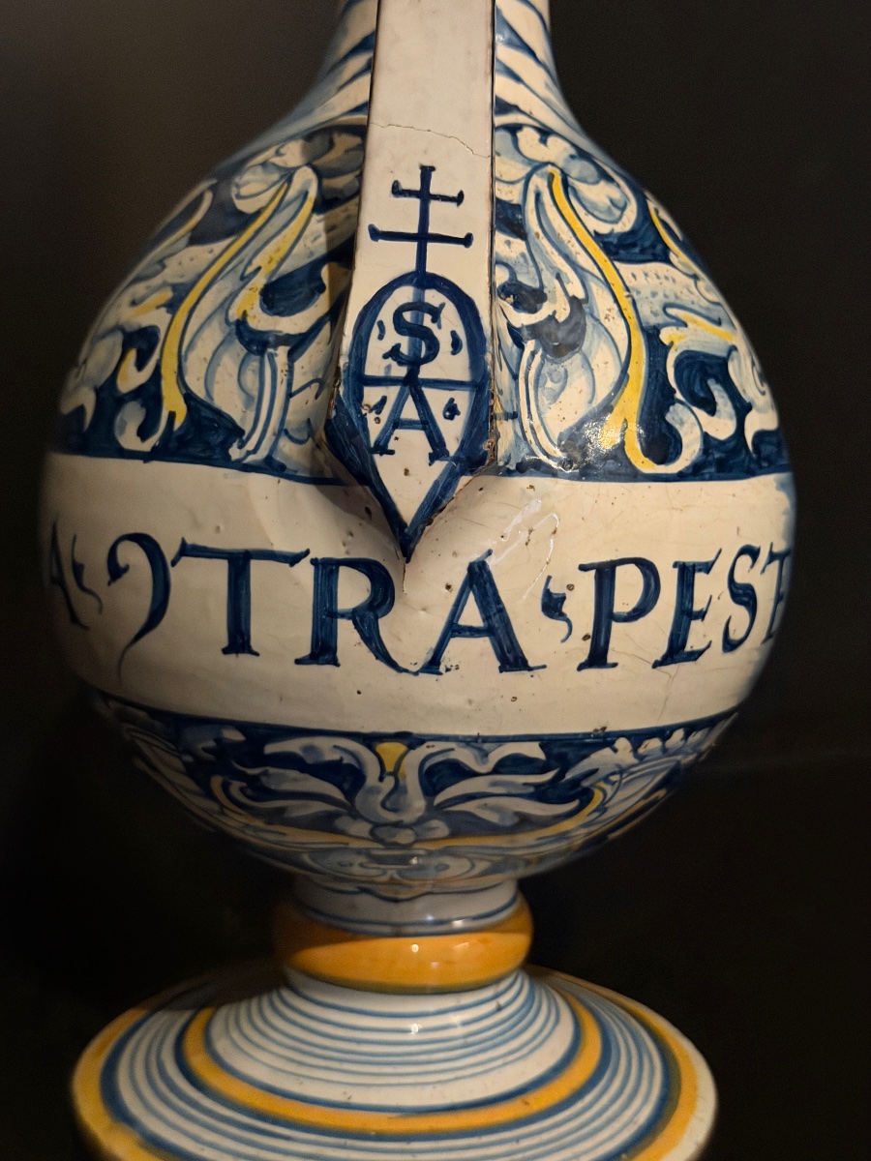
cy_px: 580
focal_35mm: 48
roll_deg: -2.3
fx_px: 1610
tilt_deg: -10.3
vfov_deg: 39.7
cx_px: 436
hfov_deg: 30.3
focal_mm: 6.76
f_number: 1.78
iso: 640
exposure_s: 1/25
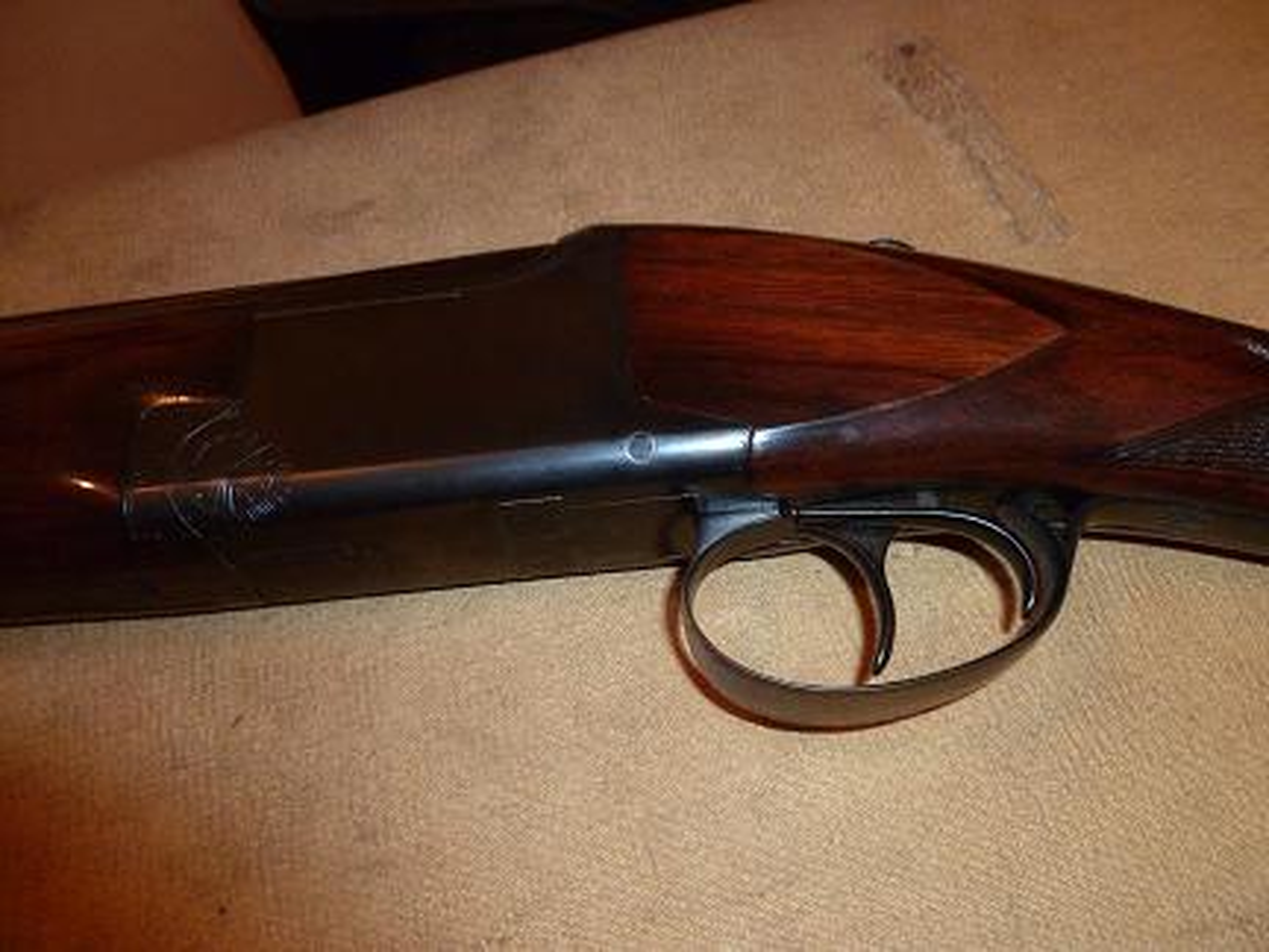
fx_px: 1026
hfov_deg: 63.4
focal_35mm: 28
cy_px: 476
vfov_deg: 49.7
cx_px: 634
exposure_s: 1/30
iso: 400
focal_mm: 5
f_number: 3.3
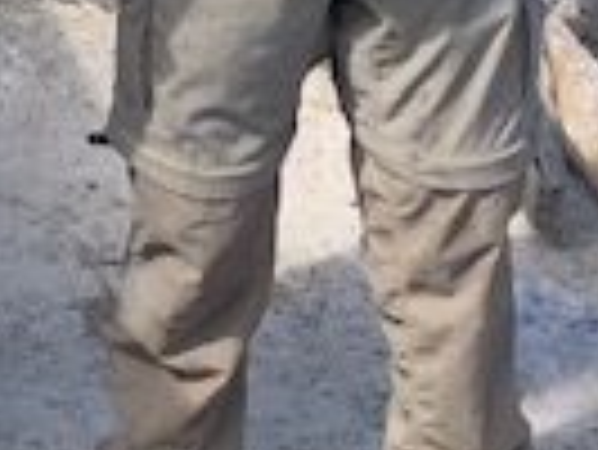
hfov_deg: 14.3
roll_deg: -1.3
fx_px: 2334
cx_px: -13
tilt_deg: -9.9
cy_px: -454
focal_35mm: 135
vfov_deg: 10.2
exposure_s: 1/1517
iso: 20
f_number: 1.8
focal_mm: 3.99
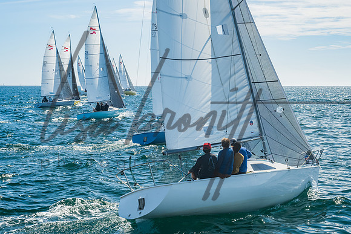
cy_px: 111
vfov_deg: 19.8
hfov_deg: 29.2
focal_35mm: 69
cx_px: 195
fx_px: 672
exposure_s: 1/320
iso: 400
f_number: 10
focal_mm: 55
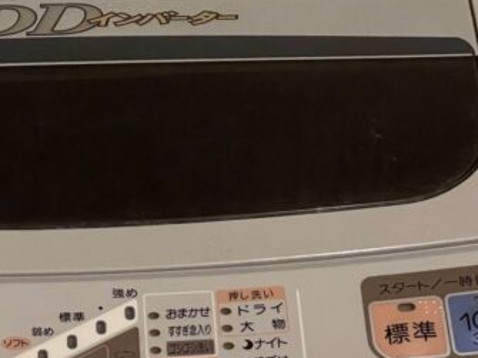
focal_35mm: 159
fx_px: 2195
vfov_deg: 9.3
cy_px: 155
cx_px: 44
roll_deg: +1.7
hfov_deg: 12.3
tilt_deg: -37.5
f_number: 2
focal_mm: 6
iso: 400
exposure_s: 1/50
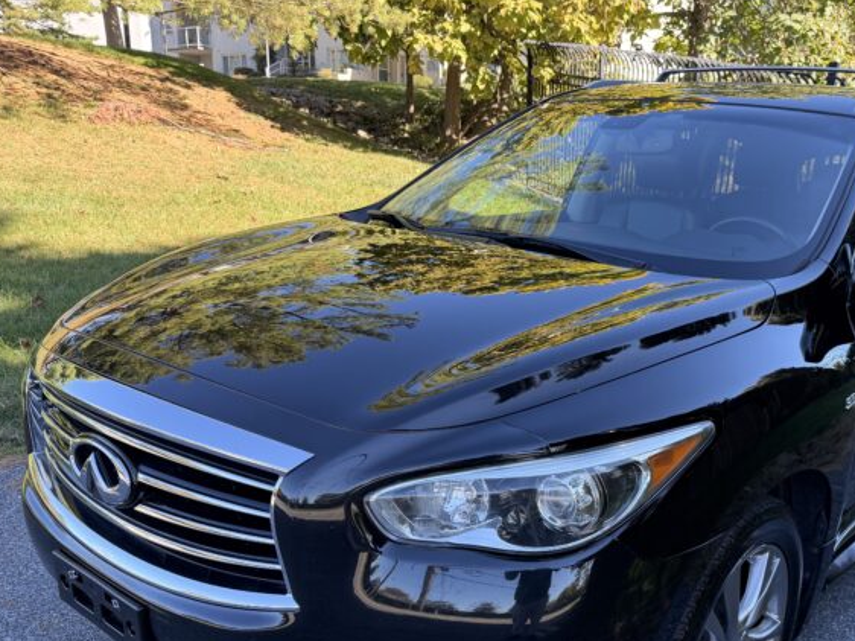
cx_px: 546
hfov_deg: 53.2
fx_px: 839
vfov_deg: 41.0
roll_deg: -2.4
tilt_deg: -18.6
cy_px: 445
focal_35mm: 34
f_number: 1.78
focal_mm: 6.76
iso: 100
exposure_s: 1/421
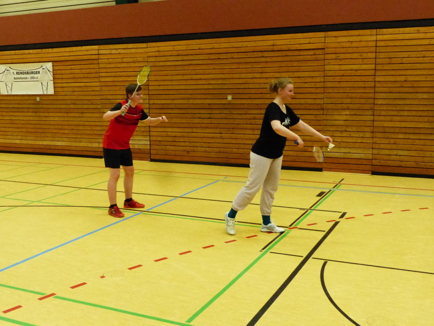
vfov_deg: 36.8
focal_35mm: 39
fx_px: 489
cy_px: 163
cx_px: 217
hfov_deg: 47.9
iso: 1600
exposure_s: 1/200
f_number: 4
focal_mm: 7
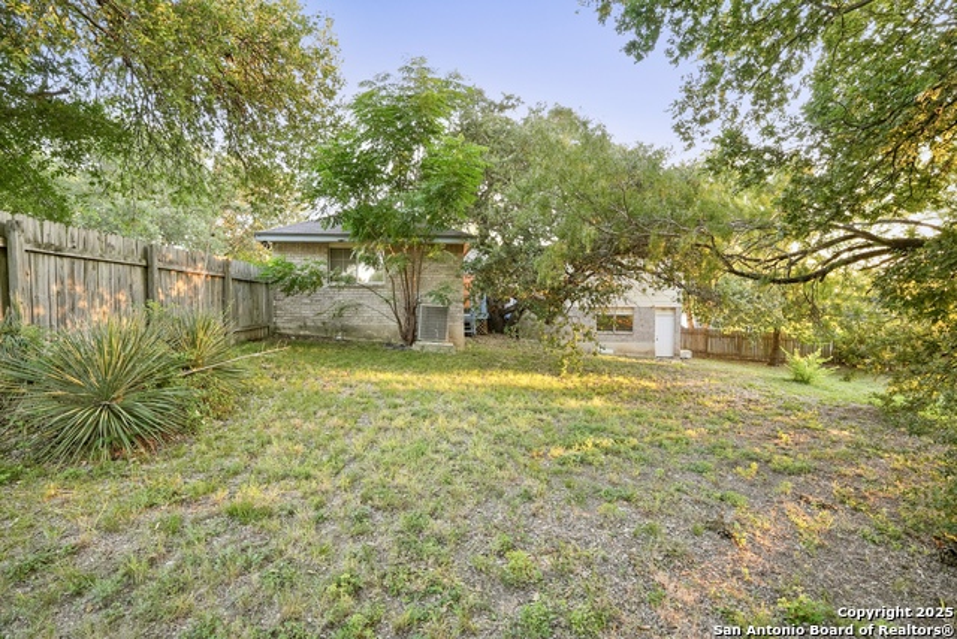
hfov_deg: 100.4
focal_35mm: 15
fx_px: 399
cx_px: 478
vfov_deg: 77.4
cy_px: 320
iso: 250
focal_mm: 10
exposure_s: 1/8
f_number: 8
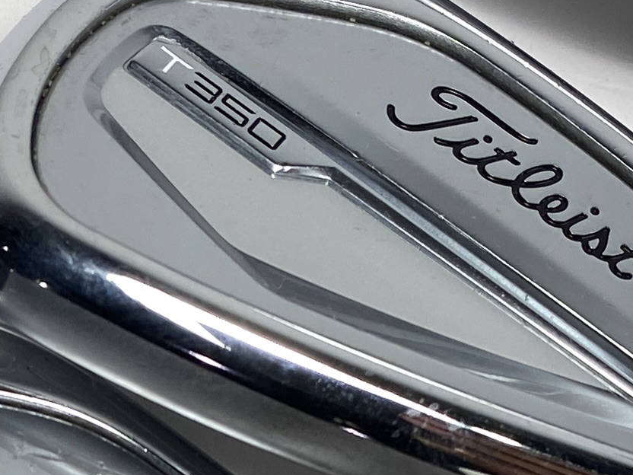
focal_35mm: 126
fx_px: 2304
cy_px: 801
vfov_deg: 11.1
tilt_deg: -77.2
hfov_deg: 15.4
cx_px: 30
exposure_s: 1/195
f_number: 1.8
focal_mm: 4.25
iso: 32
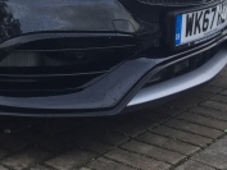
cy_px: -14
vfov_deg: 17.1
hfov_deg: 20.9
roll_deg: +1.2
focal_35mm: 84
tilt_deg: -9.8
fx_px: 551
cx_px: -80
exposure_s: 1/157
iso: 32
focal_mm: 4.15
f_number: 2.2
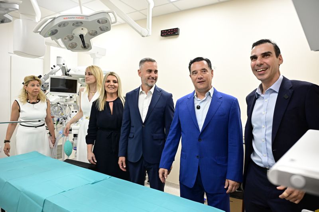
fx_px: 212
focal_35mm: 24
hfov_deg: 73.8
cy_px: 106
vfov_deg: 53.1
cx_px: 160
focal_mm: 24
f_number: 4
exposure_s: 1/400
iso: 1250
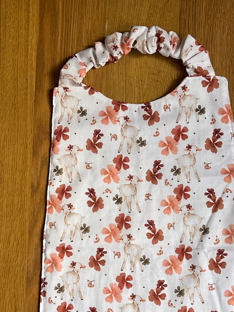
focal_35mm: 39
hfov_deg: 36.5
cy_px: 186
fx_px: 352
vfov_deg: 47.6
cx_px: 153
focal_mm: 3
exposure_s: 1/122
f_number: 1.8
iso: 40
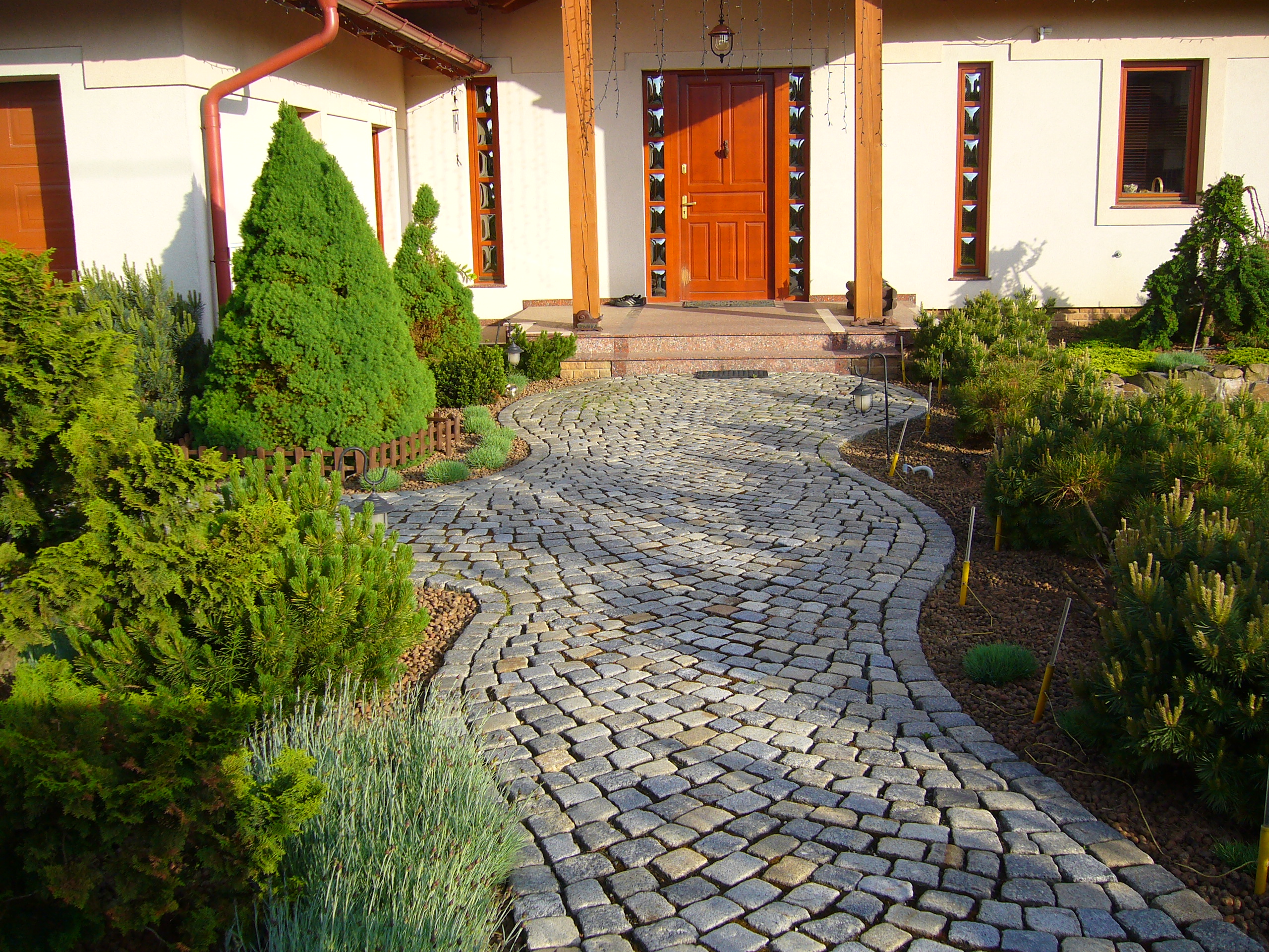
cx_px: 634
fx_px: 1283
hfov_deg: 52.6
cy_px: 476
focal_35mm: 35
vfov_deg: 40.7
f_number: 2.8
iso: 80
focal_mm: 5.8
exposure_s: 1/500
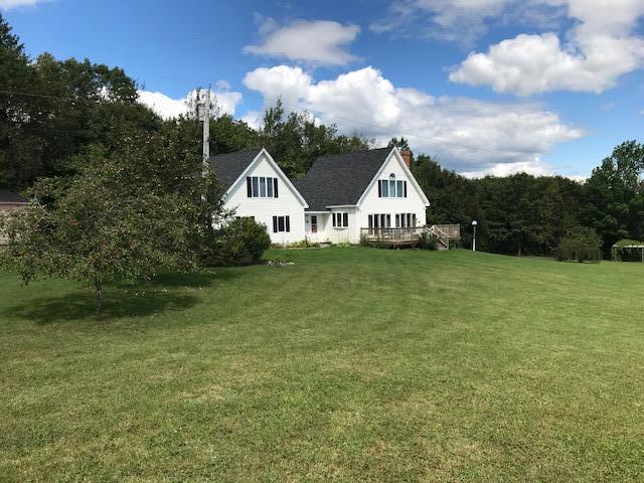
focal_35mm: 28
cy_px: 242
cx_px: 322
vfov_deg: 49.7
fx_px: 521
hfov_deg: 63.4
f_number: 1.8
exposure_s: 1/2994
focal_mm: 3.99
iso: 20
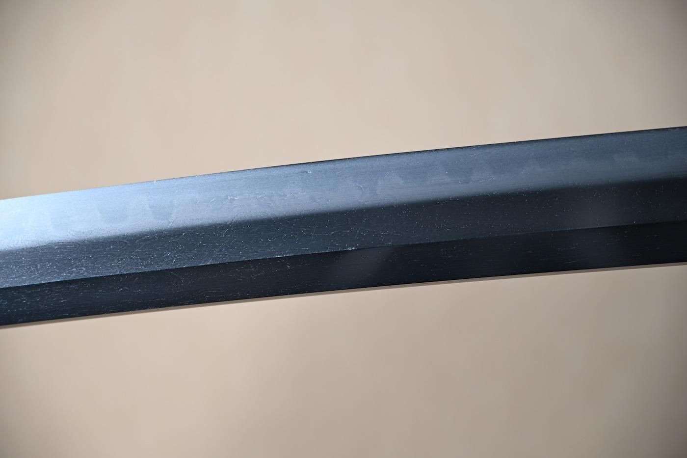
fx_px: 2490
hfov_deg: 15.7
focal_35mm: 130
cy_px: 229
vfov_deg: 10.5
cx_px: 344
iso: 100
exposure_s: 1/1.6
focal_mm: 87
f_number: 5.6
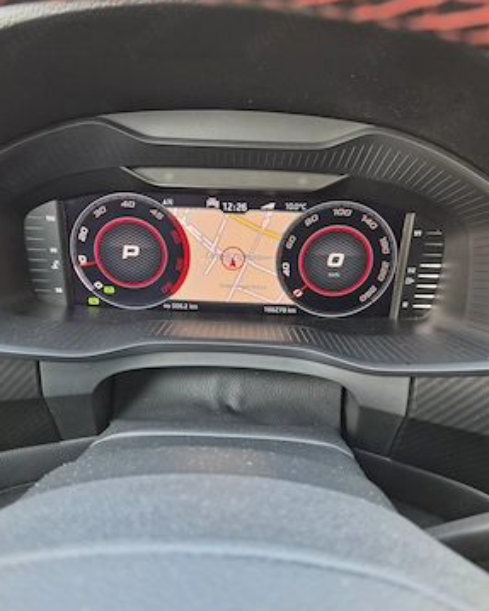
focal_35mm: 25
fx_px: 452
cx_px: 239
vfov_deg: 68.1
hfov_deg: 56.8
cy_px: 303
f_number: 1.8
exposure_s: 1/56.2
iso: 125
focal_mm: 5.4
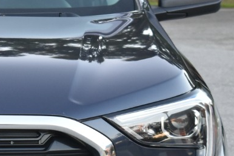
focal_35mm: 264
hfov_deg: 7.7
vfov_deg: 5.2
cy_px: 143
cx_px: -109
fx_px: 1717
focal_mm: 42
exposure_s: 1/60
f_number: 5
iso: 720
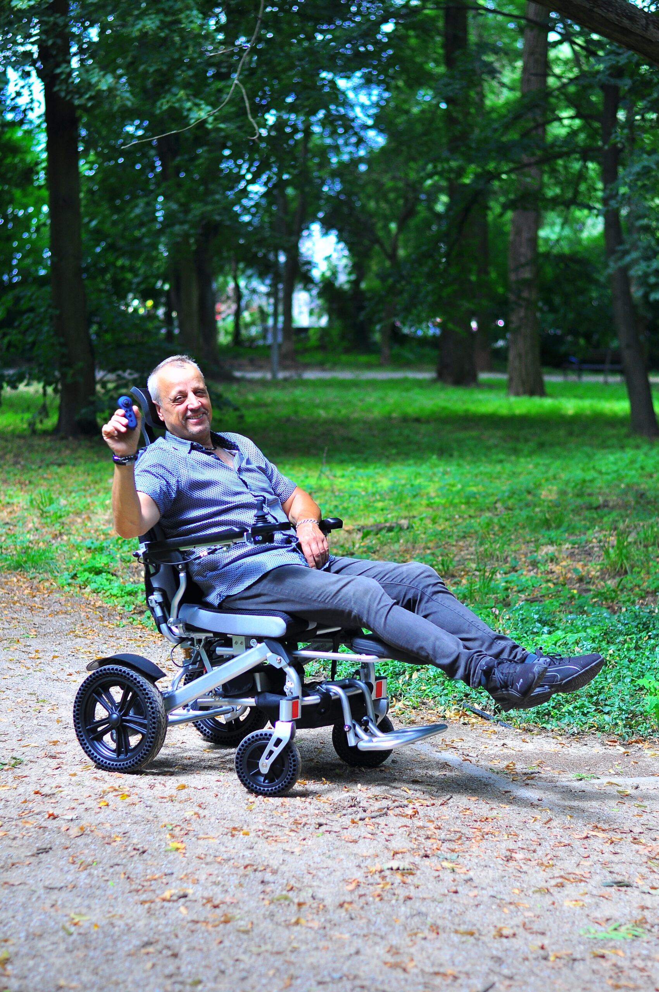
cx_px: 330
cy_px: 496
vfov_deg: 27.0
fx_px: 2065
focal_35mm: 75
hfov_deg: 18.1
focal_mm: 50
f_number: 2.5
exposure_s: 1/1250
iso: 250
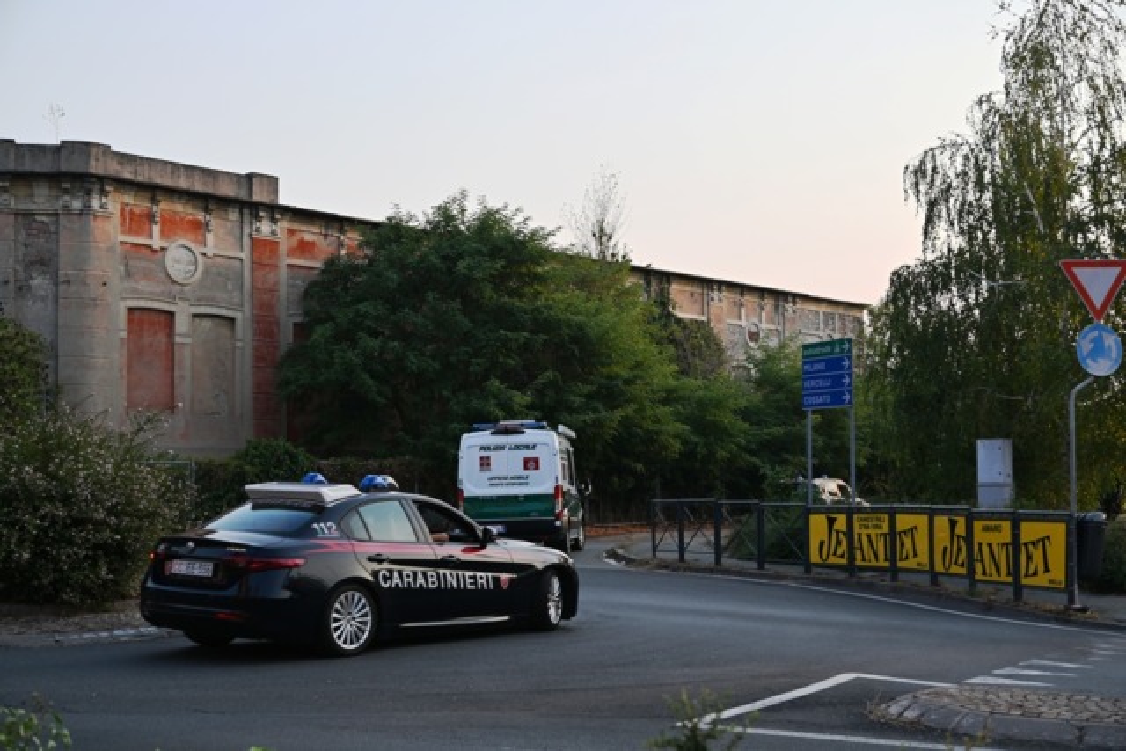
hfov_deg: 41.7
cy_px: 376
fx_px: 1478
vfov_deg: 28.5
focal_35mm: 47
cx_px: 563
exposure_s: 1/250
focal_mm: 31.5
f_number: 5.6
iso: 125
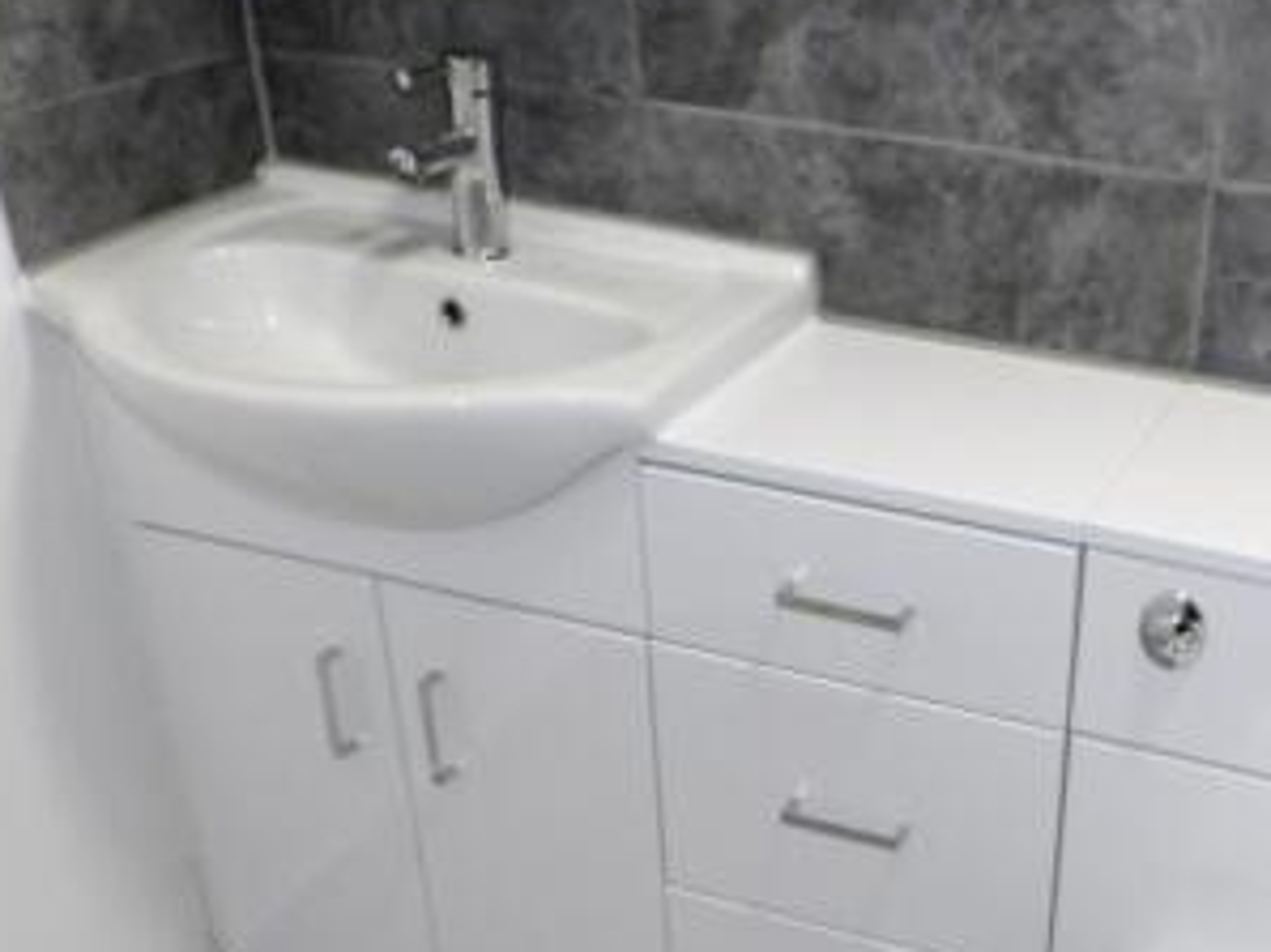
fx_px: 1724
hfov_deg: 39.2
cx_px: 979
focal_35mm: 47
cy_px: 736
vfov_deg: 30.2
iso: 200
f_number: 4.1
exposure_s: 1/15
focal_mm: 4.3
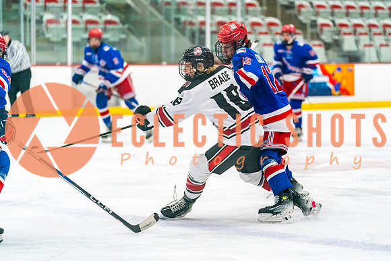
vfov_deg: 8.9
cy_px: 138
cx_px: 222
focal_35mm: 154
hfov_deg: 13.3
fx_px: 1676
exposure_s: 1/1000
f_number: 2.8
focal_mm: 136
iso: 3200
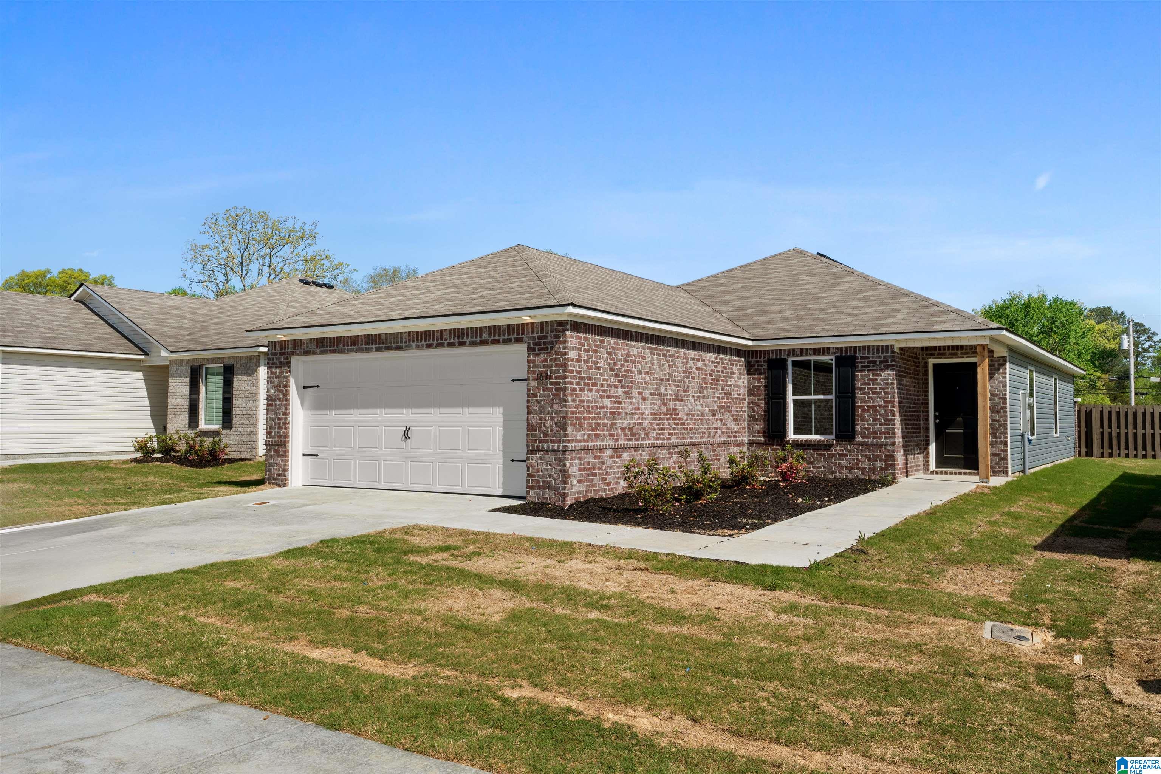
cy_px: 387
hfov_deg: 64.6
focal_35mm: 28
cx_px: 580
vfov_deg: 45.7
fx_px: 919
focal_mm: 19
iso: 250
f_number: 9
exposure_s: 1/80
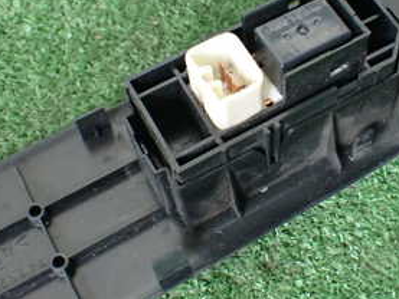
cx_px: 251
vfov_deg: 22.6
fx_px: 750
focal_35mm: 65
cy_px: 121
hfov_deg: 29.7
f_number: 2.3
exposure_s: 1/125
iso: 640
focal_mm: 5.4
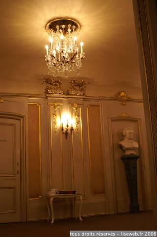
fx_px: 275
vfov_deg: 46.4
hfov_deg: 31.8
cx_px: 78
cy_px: 118
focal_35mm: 42
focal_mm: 28
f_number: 4.5
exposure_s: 1/40
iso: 800
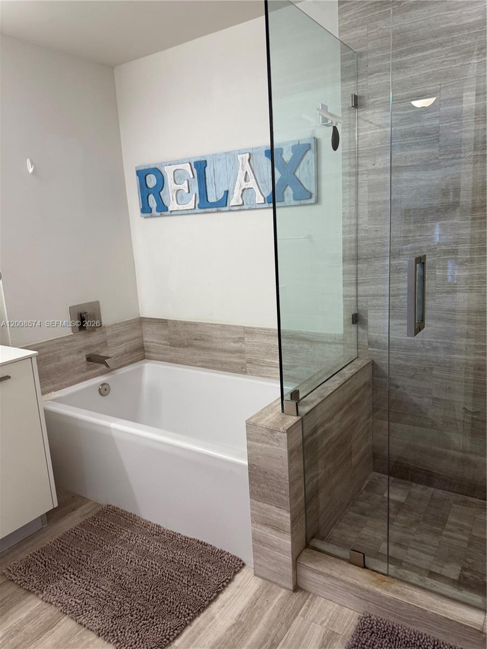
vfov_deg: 71.6
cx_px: 244
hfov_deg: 56.8
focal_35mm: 24
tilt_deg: -11.2
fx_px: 450
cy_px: 324
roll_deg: +1.6
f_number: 1.78
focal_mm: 6.76
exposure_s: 1/60
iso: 160
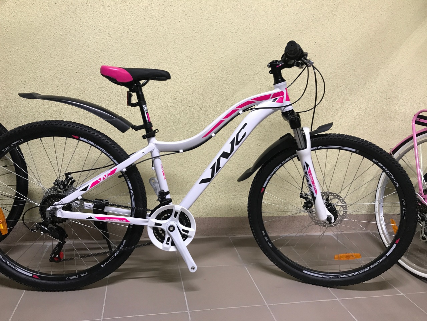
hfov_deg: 63.4
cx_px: 214
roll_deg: -3.2
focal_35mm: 28
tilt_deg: -11.3
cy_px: 160
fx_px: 345
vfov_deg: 49.7
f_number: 1.8
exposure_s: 1/17
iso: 64
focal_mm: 3.99
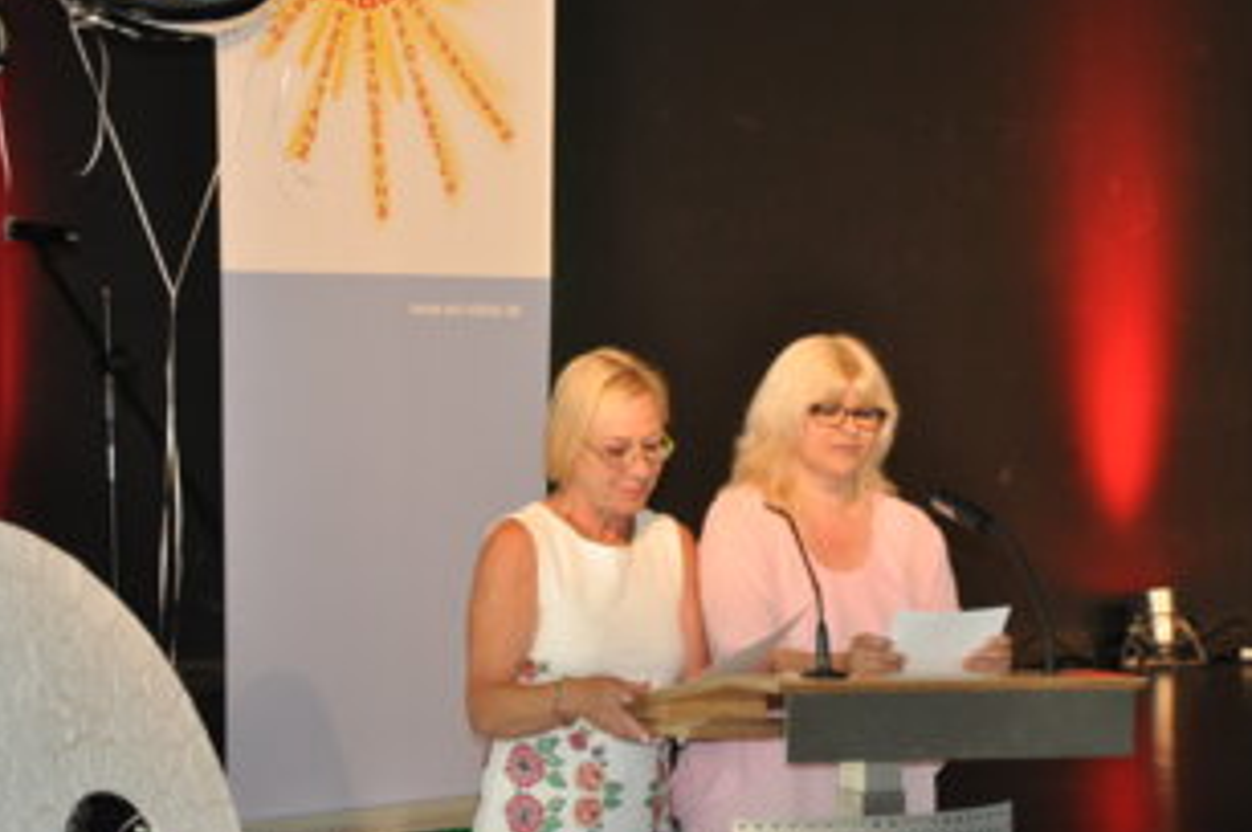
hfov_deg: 15.9
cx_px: 669
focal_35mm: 129
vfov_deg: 10.6
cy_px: 424
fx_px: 4481
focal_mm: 66
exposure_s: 1/60
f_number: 5.3
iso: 800
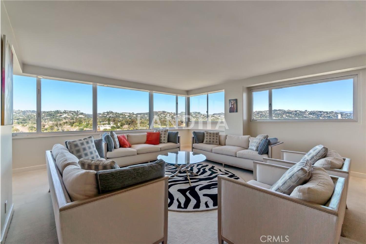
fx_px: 152
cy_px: 122
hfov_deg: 100.4
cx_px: 183
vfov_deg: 77.3
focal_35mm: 15
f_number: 10
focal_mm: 10
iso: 100
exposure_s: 1/30
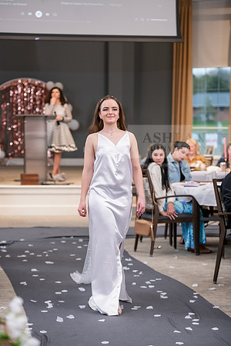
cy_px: 173
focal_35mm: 102
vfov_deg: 20.0
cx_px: 116
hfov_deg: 13.4
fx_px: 982
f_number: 3.5
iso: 1600
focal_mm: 102
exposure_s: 1/200
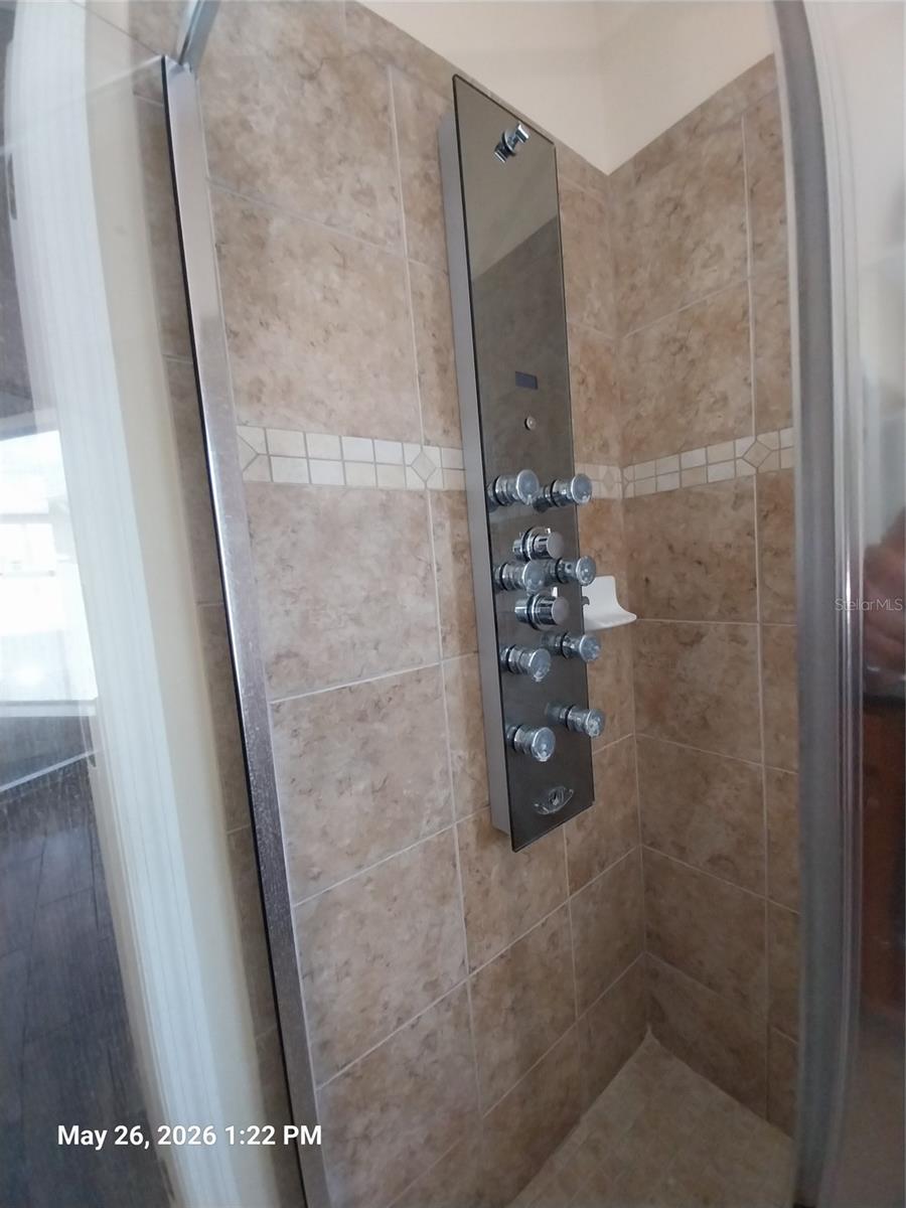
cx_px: 453
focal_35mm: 13
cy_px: 604
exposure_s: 1/30
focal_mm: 1.13
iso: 160
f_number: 2.2
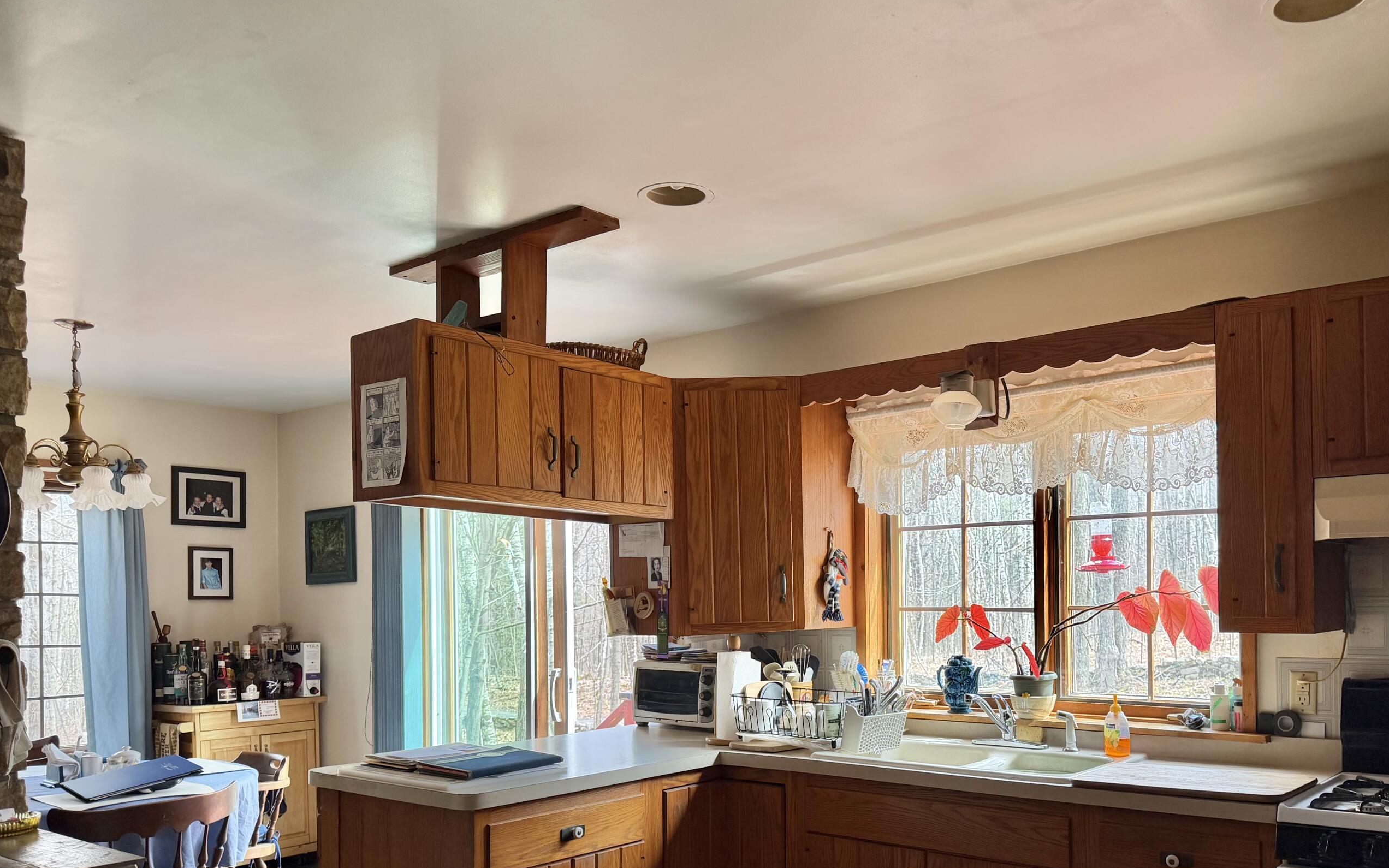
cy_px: 591
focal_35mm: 30
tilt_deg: -0.5
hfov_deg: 62.5
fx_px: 1136
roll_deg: +1.4
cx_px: 809
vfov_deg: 41.2
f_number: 1.78
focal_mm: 6.76
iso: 160
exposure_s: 1/121
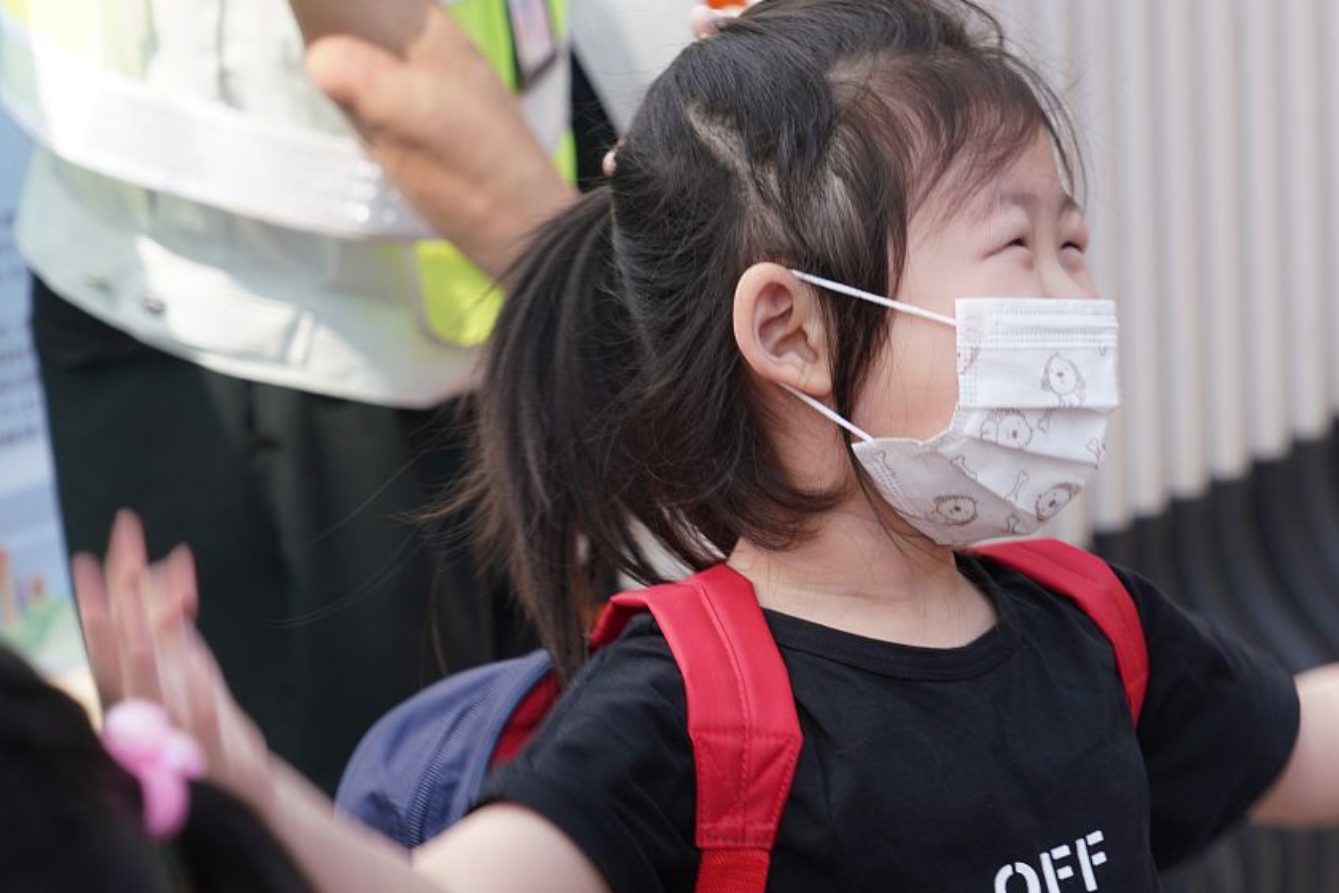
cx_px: 890
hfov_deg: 9.6
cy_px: 404
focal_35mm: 214
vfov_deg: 6.4
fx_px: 7960
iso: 400
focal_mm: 150
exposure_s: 1/160
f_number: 9
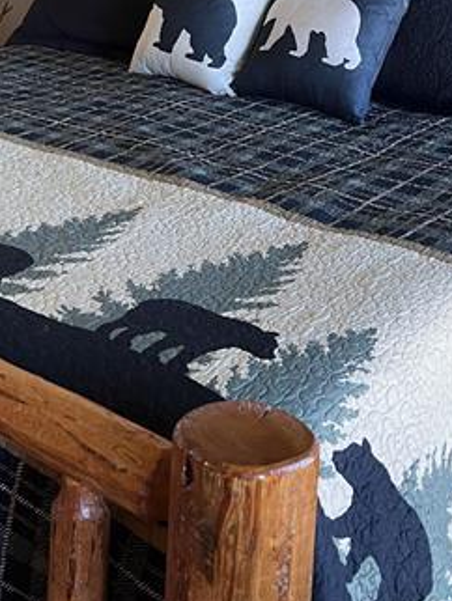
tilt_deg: -10.3
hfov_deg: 23.5
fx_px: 1078
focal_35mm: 62
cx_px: 118
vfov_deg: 29.3
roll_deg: +0.1
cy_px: 13
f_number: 1.5
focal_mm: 5.7
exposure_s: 1/60
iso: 125
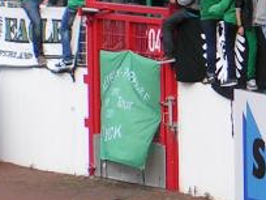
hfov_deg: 4.4
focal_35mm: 448
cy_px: -60
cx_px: 507
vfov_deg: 3.3
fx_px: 3443
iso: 50
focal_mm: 17.4
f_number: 5
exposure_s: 1/200
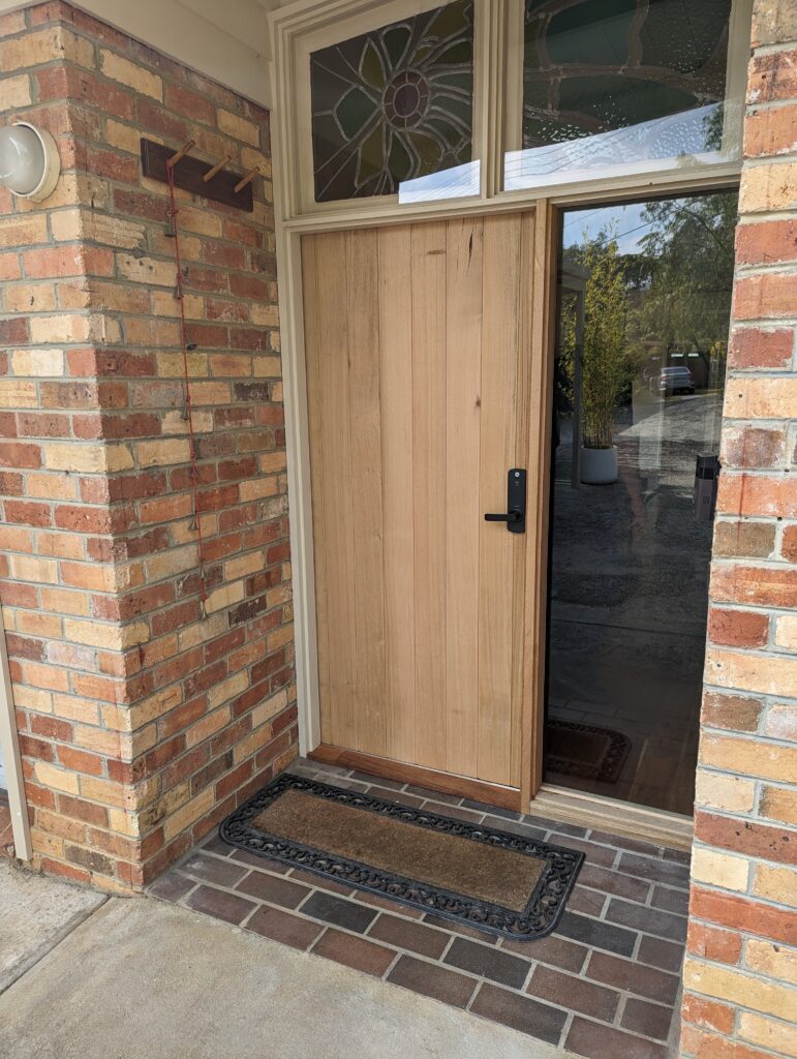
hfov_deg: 56.9
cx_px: 398
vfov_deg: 71.5
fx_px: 735
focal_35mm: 24
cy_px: 530
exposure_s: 1/310
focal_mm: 6.81
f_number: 1.85
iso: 43
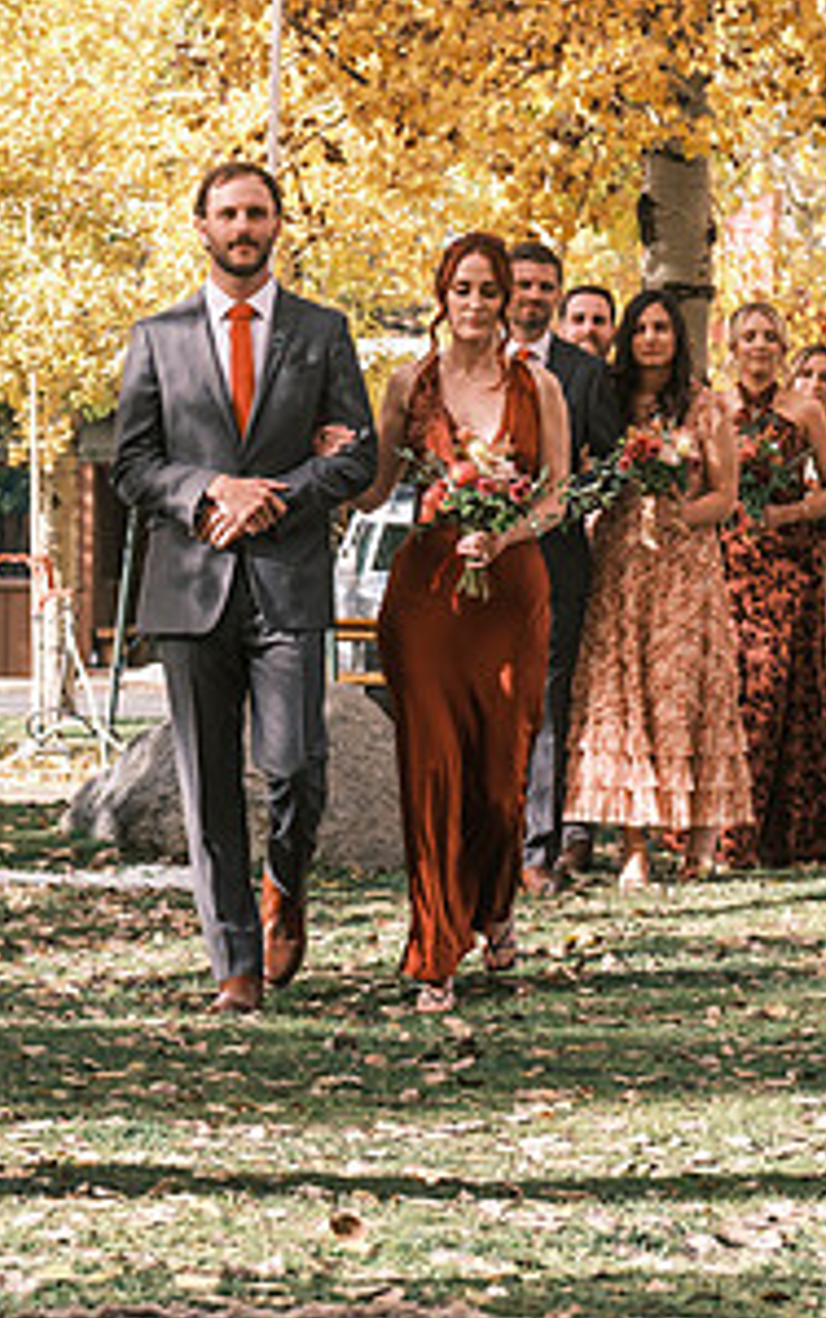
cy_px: 485
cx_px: 378
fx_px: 7010
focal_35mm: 195
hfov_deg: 6.7
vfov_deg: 10.7
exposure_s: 1/500
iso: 400
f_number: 4
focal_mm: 66
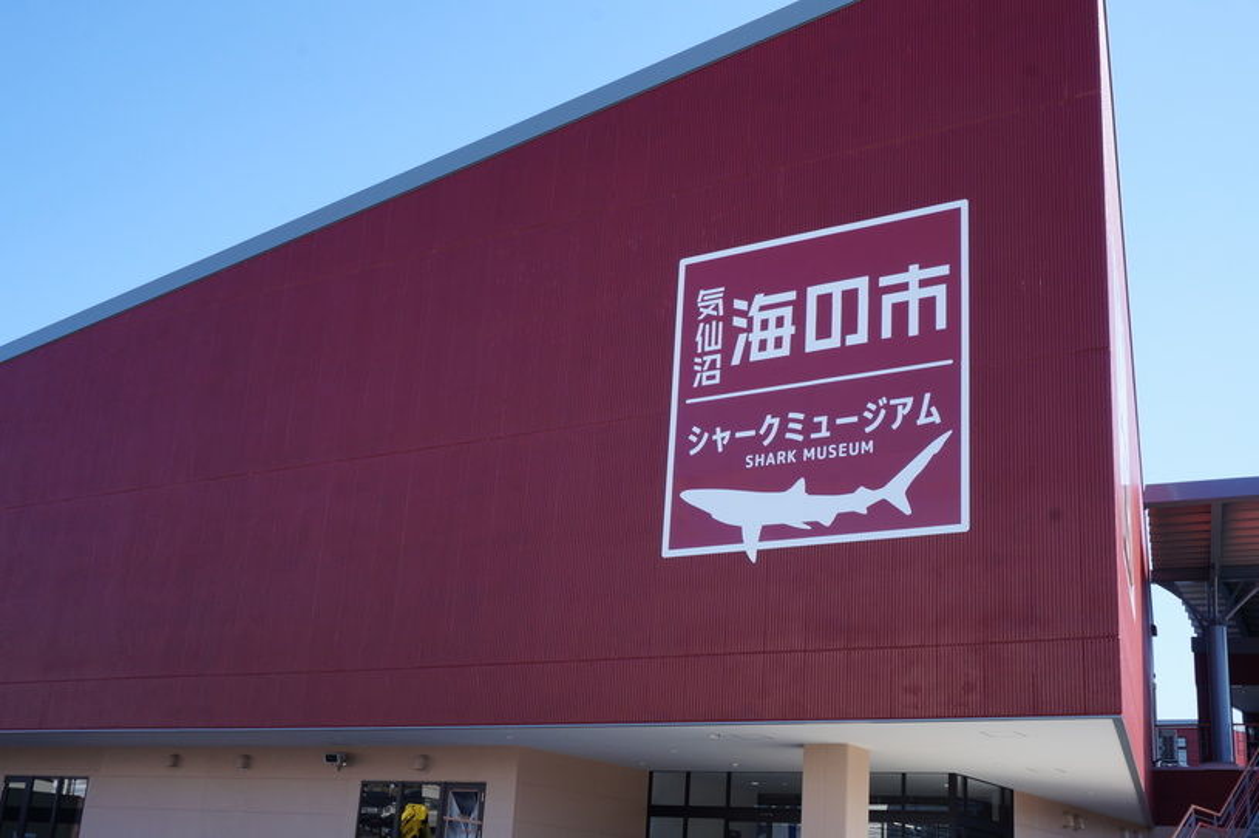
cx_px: 630
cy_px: 419
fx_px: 1520
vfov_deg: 30.8
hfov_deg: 45.0
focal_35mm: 44
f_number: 16
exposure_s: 1/80
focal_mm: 29
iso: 200
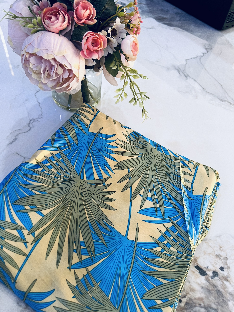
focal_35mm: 26
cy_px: 156
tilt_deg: -52.2
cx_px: 117
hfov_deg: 53.1
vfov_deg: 67.3
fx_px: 234
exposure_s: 1/50
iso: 80
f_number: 1.5
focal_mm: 5.7
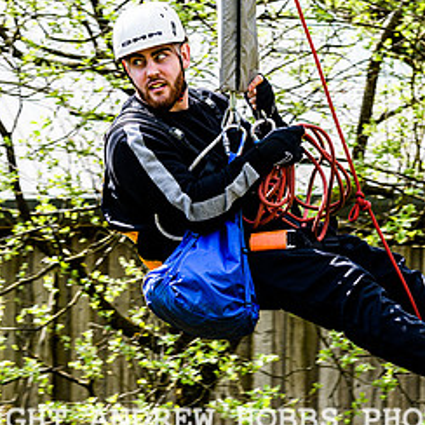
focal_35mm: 113
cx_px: 235
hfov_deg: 15.4
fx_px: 1570
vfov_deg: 15.4
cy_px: 108
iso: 160
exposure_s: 1/400
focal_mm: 56
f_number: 5
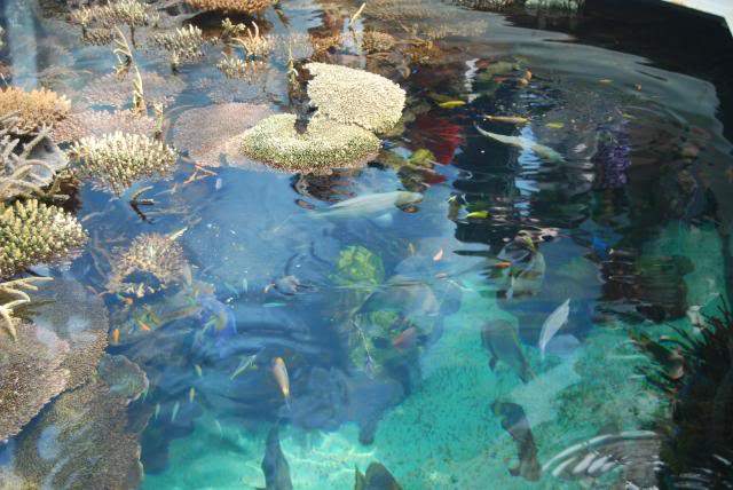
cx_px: 366
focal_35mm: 51
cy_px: 245
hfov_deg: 38.8
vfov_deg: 26.5
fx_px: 1039
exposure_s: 1/30
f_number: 4.5
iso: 100
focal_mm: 34
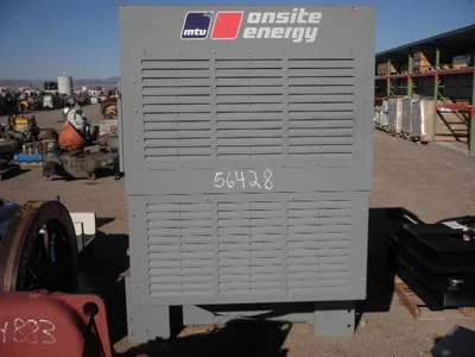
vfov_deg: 32.9
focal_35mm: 44
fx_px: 604
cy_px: 178
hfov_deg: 42.9
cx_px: 238
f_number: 9.6
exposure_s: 1/250
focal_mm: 7.9
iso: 64
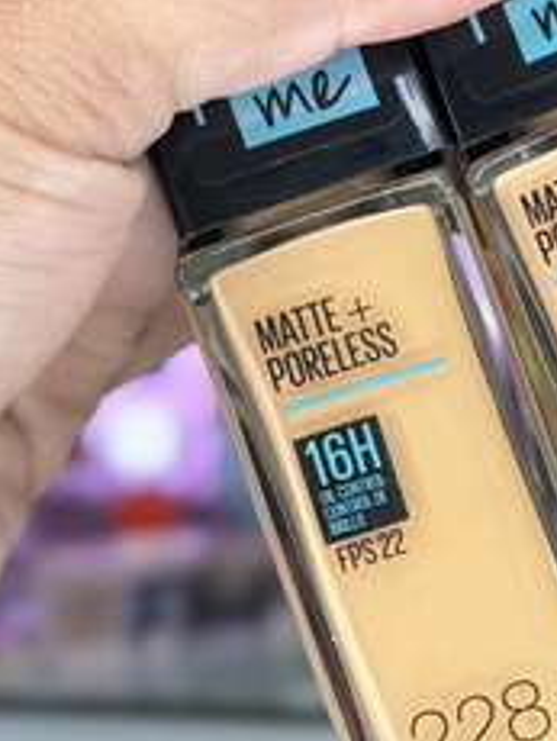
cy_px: 391
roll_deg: -0.3
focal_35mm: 111
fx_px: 2377
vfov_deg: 17.7
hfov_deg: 13.2
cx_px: 559
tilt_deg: -8.8
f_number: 1.78
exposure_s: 1/118
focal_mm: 6.76
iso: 80
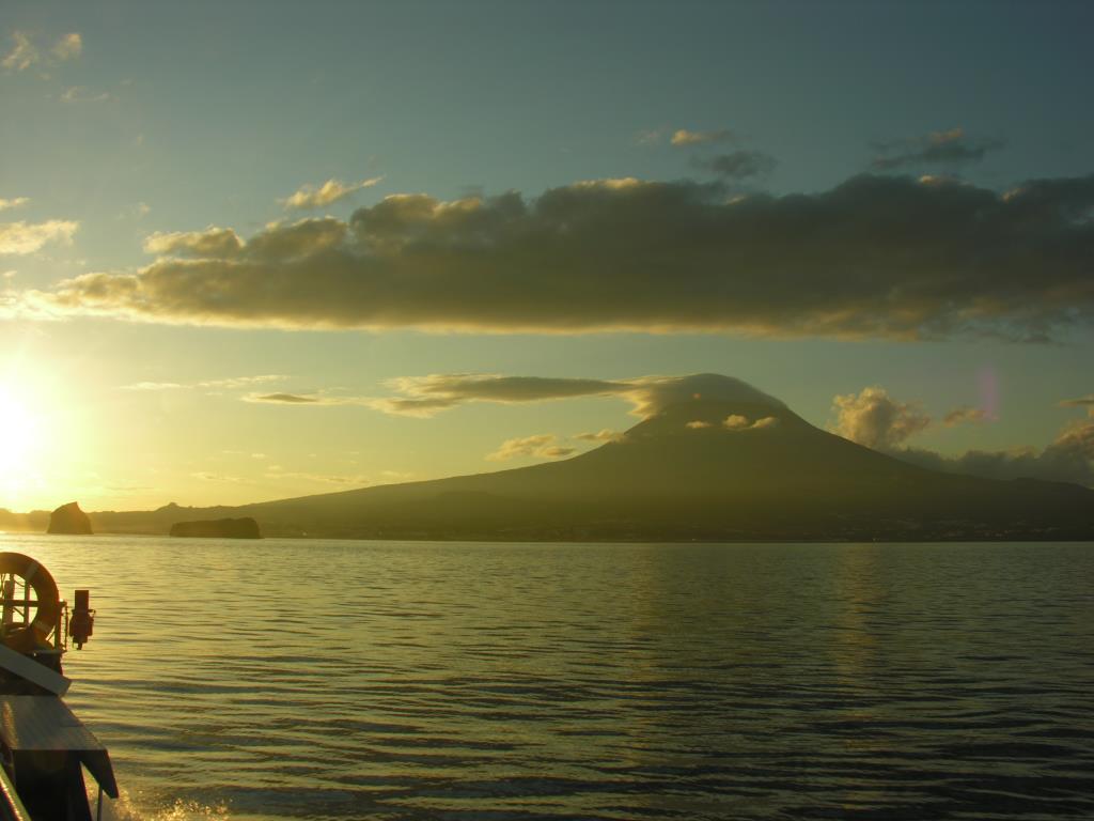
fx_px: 1106
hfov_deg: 52.6
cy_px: 410
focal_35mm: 35
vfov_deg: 40.7
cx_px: 547
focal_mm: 8.9
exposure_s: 1/156
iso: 50
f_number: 8
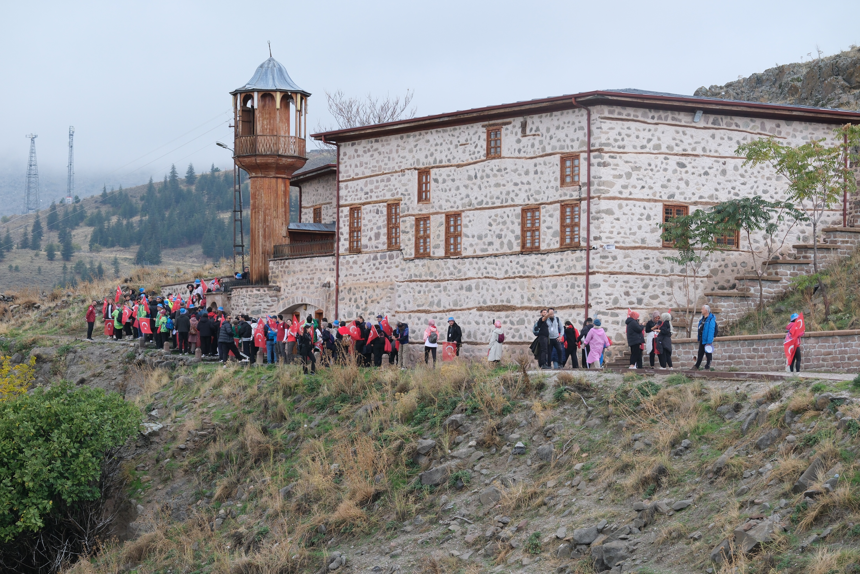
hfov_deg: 17.6
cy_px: 287
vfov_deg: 11.8
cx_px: 430
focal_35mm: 116
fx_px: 2771
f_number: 5
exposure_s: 1/800
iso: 1000
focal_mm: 77.3
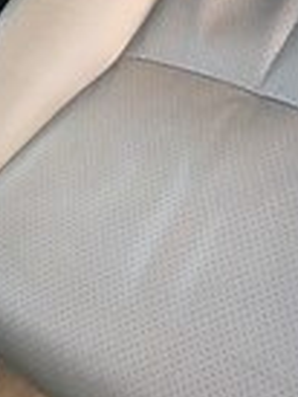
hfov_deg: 14.1
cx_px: 174
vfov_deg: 17.2
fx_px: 1203
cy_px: -159
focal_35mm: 105
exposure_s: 1/33
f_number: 2.2
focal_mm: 4.15
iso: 40
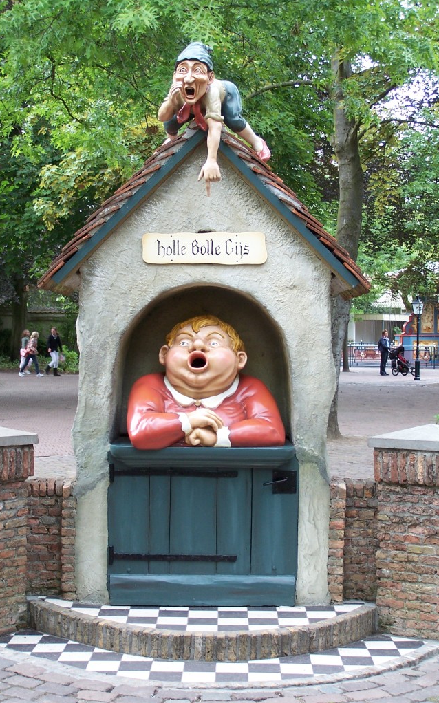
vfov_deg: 30.2
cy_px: 352
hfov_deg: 19.1
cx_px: 217
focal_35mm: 68
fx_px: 1303
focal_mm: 10.7
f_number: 3.2
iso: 80
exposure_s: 1/60
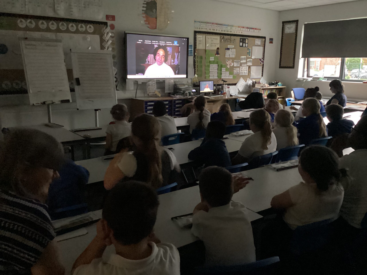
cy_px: 138
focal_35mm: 31
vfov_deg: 45.4
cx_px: 184
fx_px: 329
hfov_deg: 58.4
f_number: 2.4
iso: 800
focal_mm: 3.3
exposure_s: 1/15
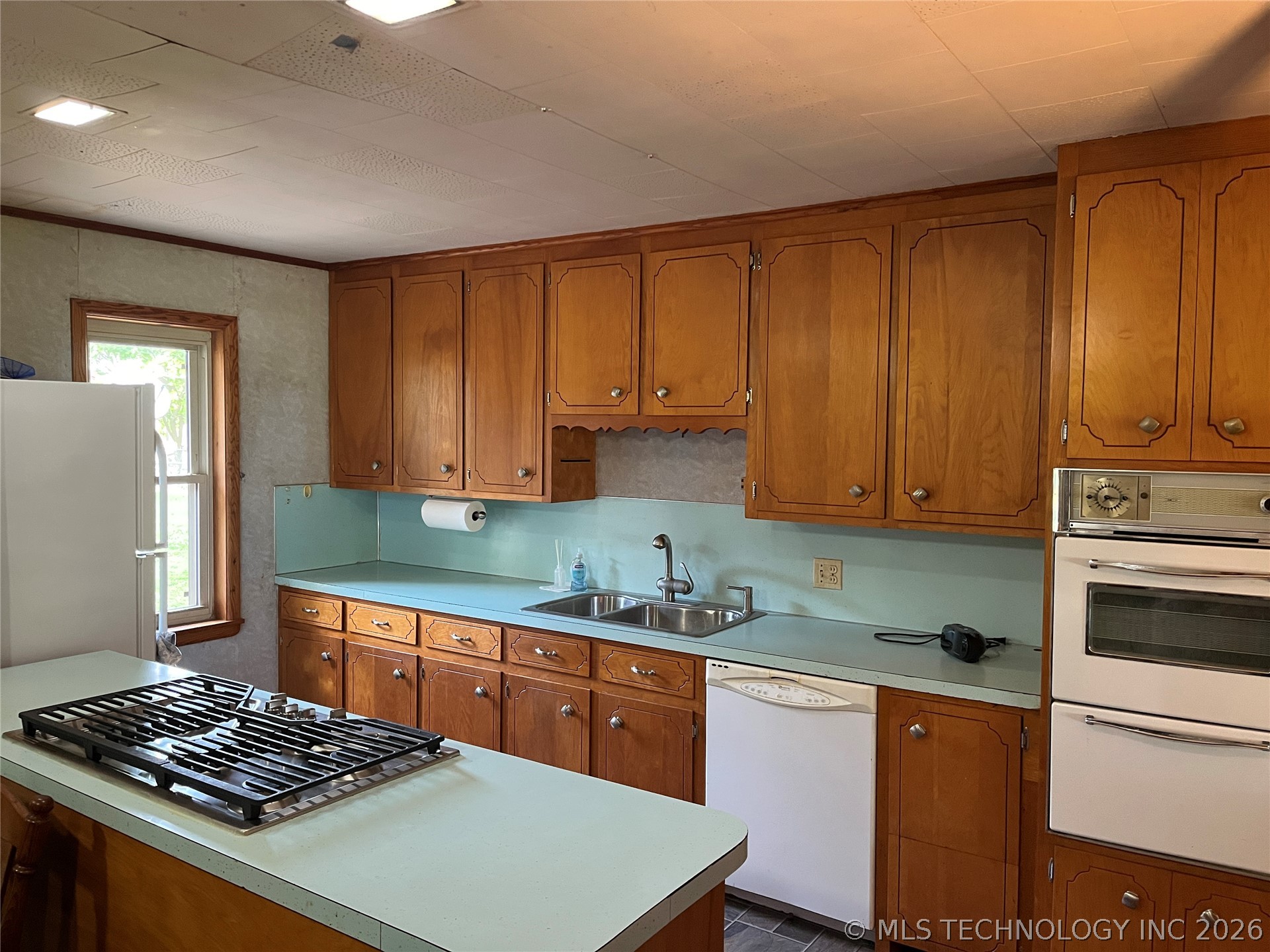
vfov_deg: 53.1
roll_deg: -0.4
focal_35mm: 26
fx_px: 954
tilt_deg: -2.5
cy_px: 476
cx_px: 635
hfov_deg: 67.3
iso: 500
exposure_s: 1/60
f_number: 1.6
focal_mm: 5.1
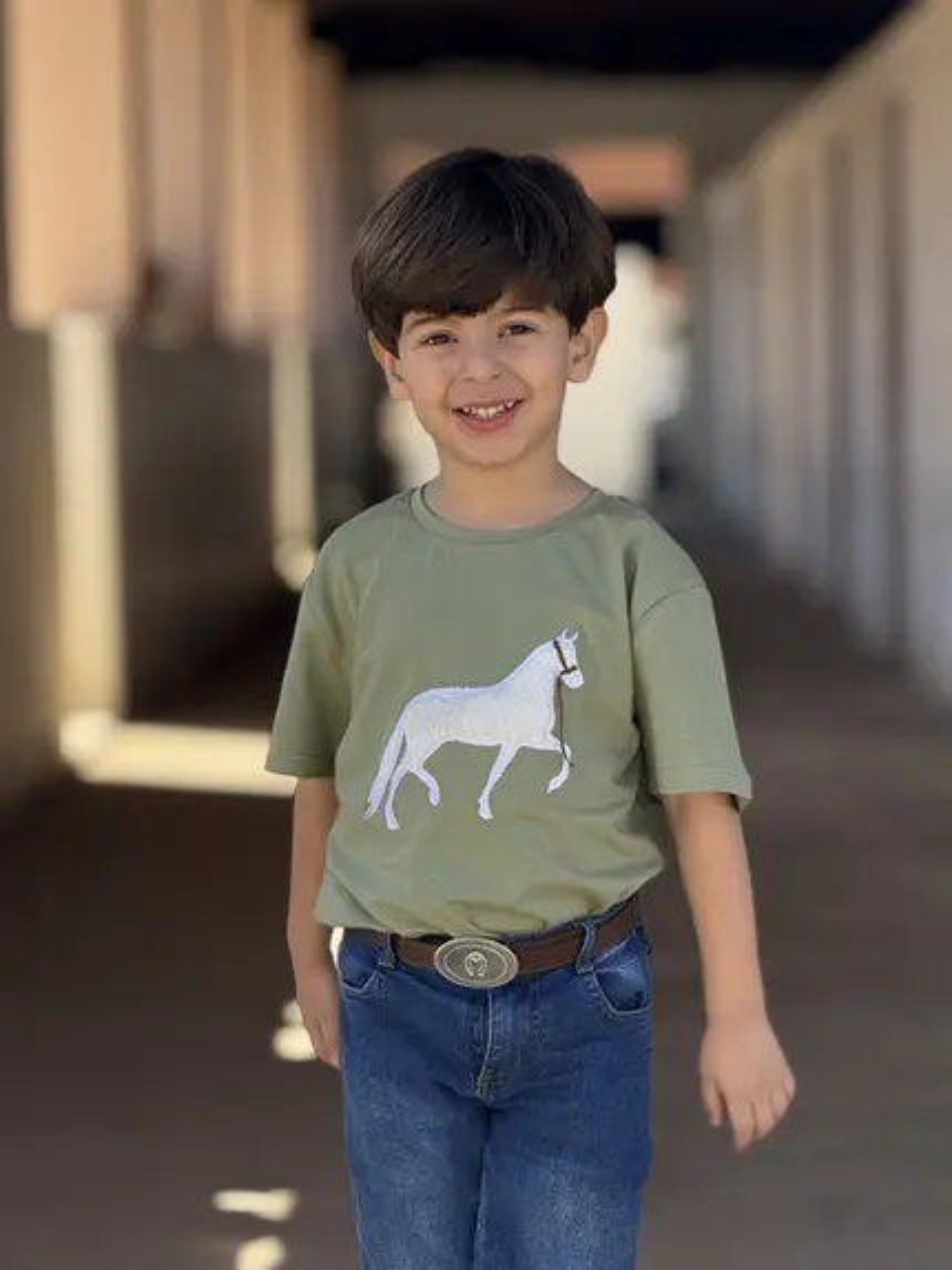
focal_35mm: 120
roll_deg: +0.4
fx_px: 4404
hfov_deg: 12.3
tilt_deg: -3.4
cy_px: 635
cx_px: 476
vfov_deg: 16.4
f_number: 2.8
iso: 64
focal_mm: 15.66
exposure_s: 1/383
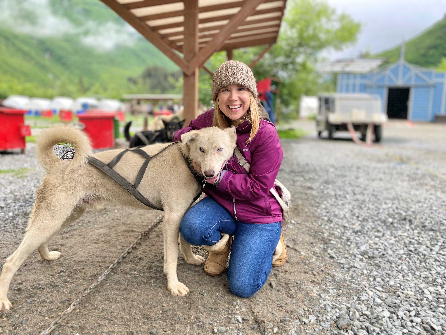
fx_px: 335
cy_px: 168
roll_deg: -1.4
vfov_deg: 53.1
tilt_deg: -9.8
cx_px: 223
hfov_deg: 67.3
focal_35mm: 26
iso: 32
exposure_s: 1/390
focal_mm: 4.25
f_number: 1.8
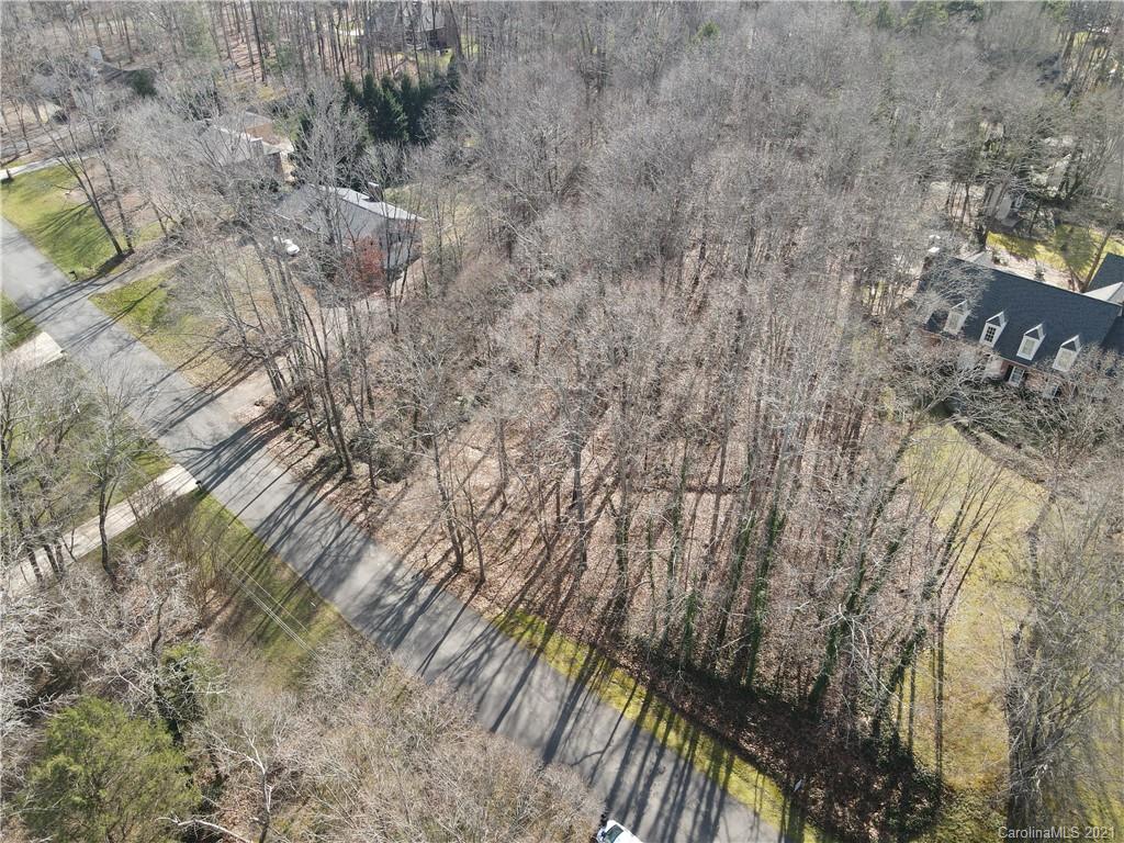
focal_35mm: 24
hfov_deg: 71.6
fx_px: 779
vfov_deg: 56.8
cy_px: 422
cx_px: 562
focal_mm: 4.5
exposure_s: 1/30
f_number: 2.8
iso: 100
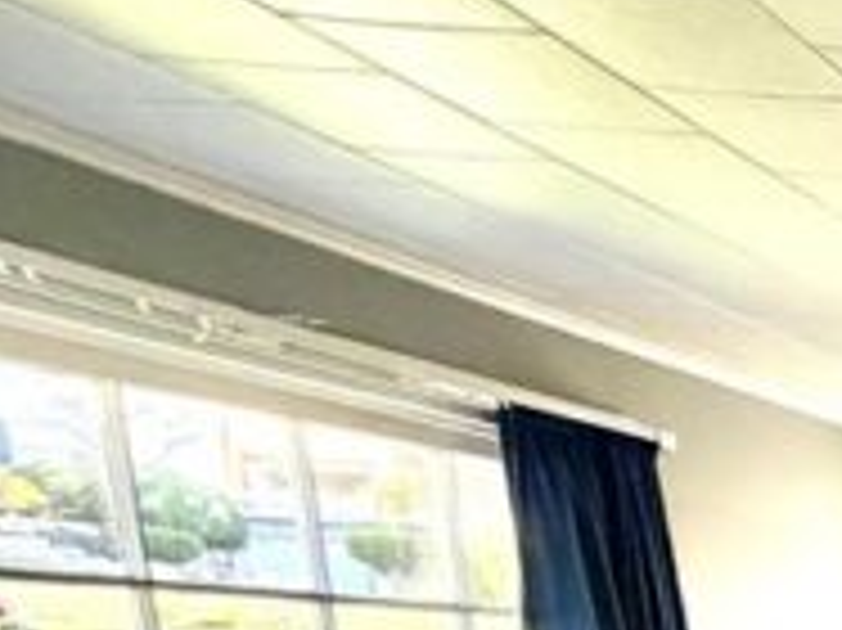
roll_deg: -0.9
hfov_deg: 18.7
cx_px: 1720
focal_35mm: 60
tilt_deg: -9.4
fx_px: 1459
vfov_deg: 20.9
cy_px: 936
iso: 320
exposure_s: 1/120
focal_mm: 2.22
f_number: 2.2
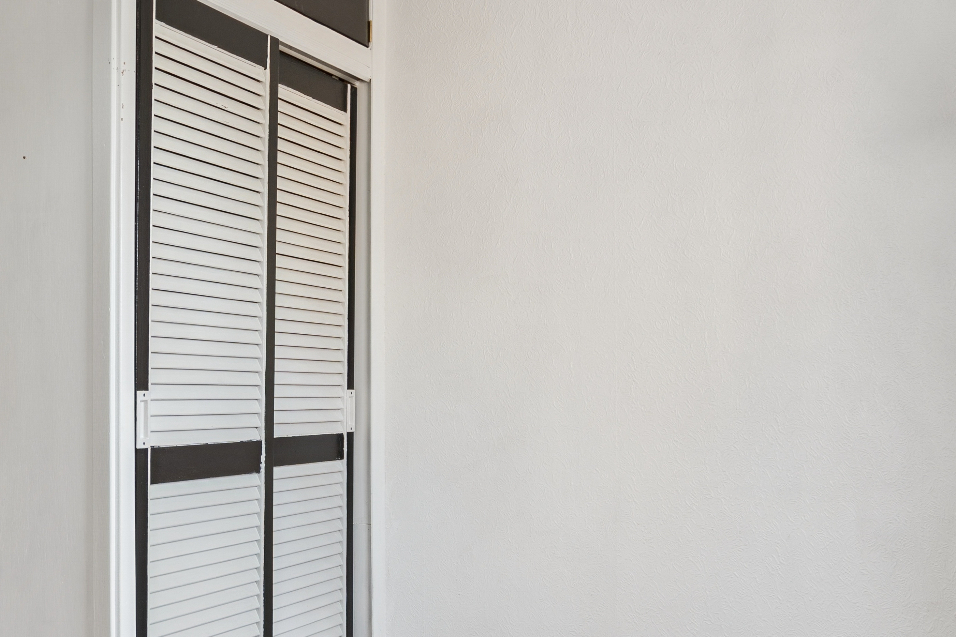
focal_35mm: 40
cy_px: 392
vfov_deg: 33.3
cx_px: 171
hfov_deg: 45.6
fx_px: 1062
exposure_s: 1/100
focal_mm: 16
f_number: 4
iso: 200
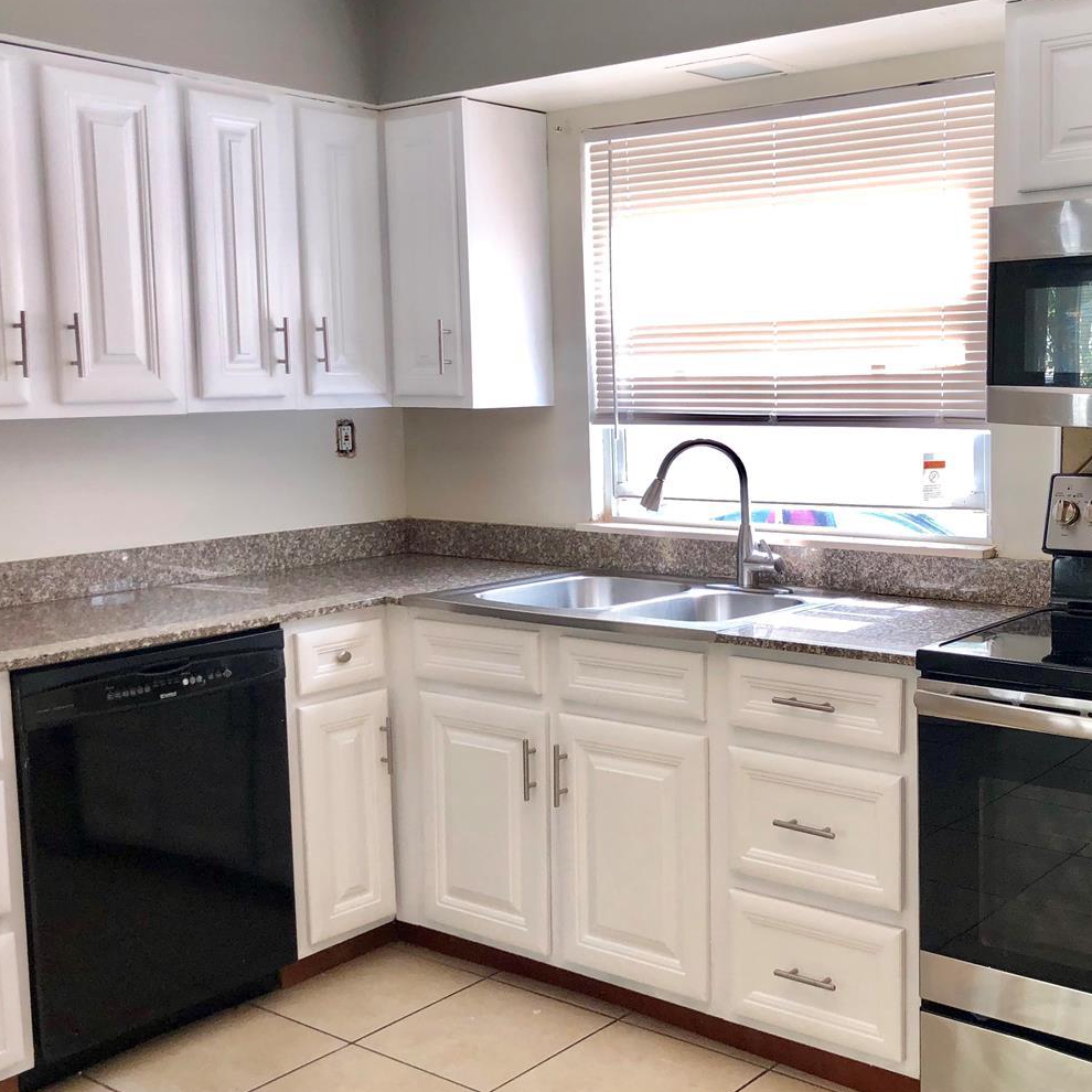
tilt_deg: -7.4
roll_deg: +1.1
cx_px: 726
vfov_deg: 41.9
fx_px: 1428
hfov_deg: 41.3
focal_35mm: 40
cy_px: 567
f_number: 1.8
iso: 64
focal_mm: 4
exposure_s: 1/120
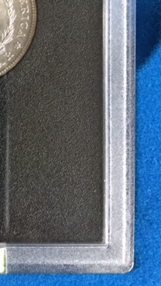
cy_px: 40
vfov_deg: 31.6
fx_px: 486
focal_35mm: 64
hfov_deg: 17.8
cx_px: -38
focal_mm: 3.3
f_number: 2.4
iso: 125
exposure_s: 1/30
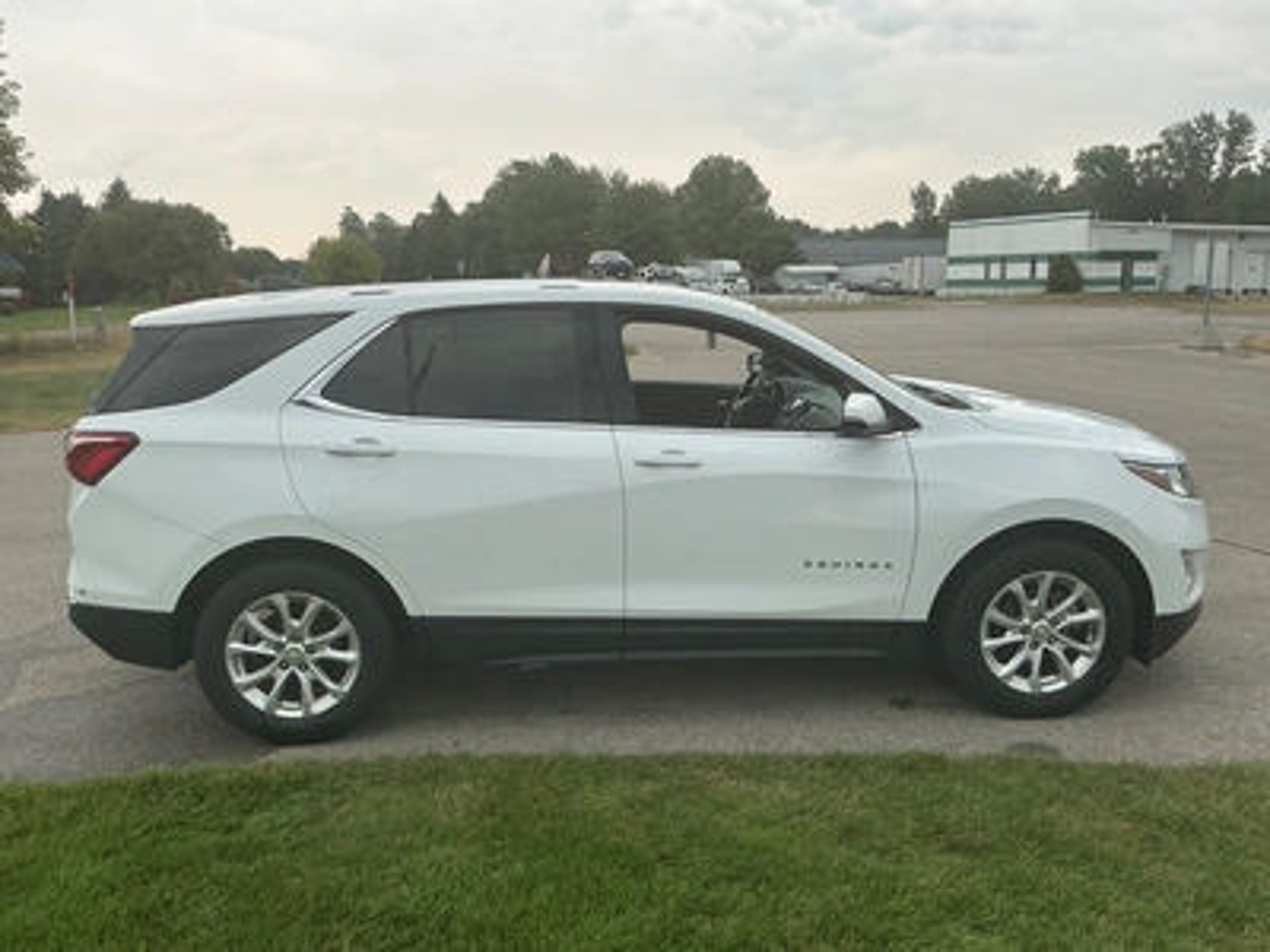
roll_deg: +0.6
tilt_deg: -9.9
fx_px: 1027
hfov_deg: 63.4
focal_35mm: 28
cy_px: 476
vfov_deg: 49.7
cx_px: 635
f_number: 1.8
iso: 25
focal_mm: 3
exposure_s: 1/122
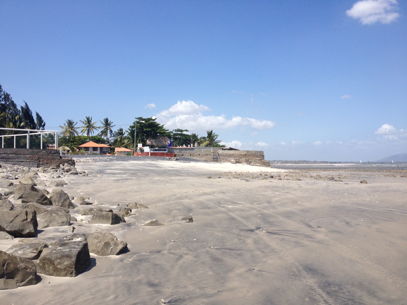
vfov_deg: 40.7
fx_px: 412
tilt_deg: -0.9
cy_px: 152
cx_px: 204
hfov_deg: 52.6
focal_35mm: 35
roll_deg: -0.1
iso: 50
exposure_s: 1/2304
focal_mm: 4.28
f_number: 2.4
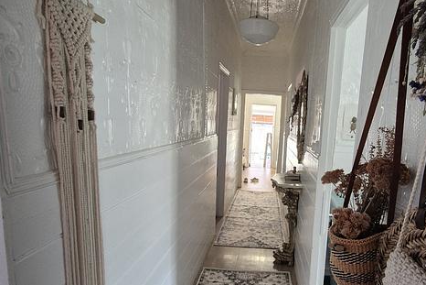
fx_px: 213
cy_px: 183
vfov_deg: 66.1
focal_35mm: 18
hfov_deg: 88.0
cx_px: 269
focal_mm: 2.2
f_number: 2.2
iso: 400
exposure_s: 1/50
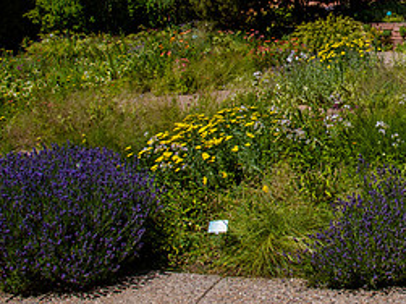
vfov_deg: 25.0
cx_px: 418
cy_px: 81
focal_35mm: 58
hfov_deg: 30.6
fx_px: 680
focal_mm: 24
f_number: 8
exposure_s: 1/500
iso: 200
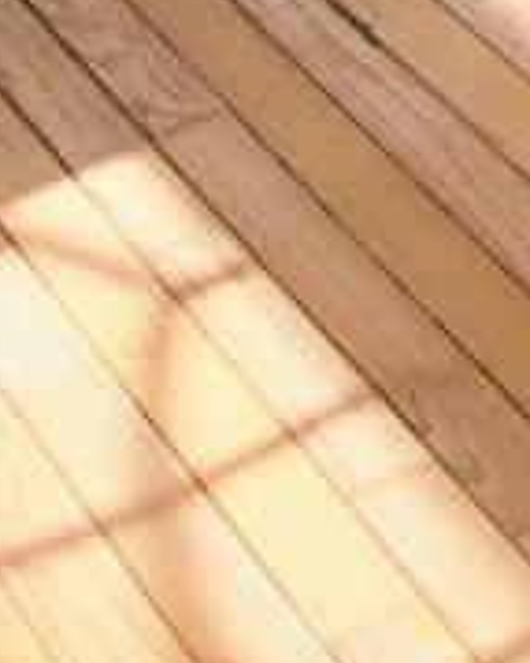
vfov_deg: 8.4
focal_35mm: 161
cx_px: 1601
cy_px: -1765
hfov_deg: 8.1
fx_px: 3159
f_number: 7.1
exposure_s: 1/200
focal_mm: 10
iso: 320
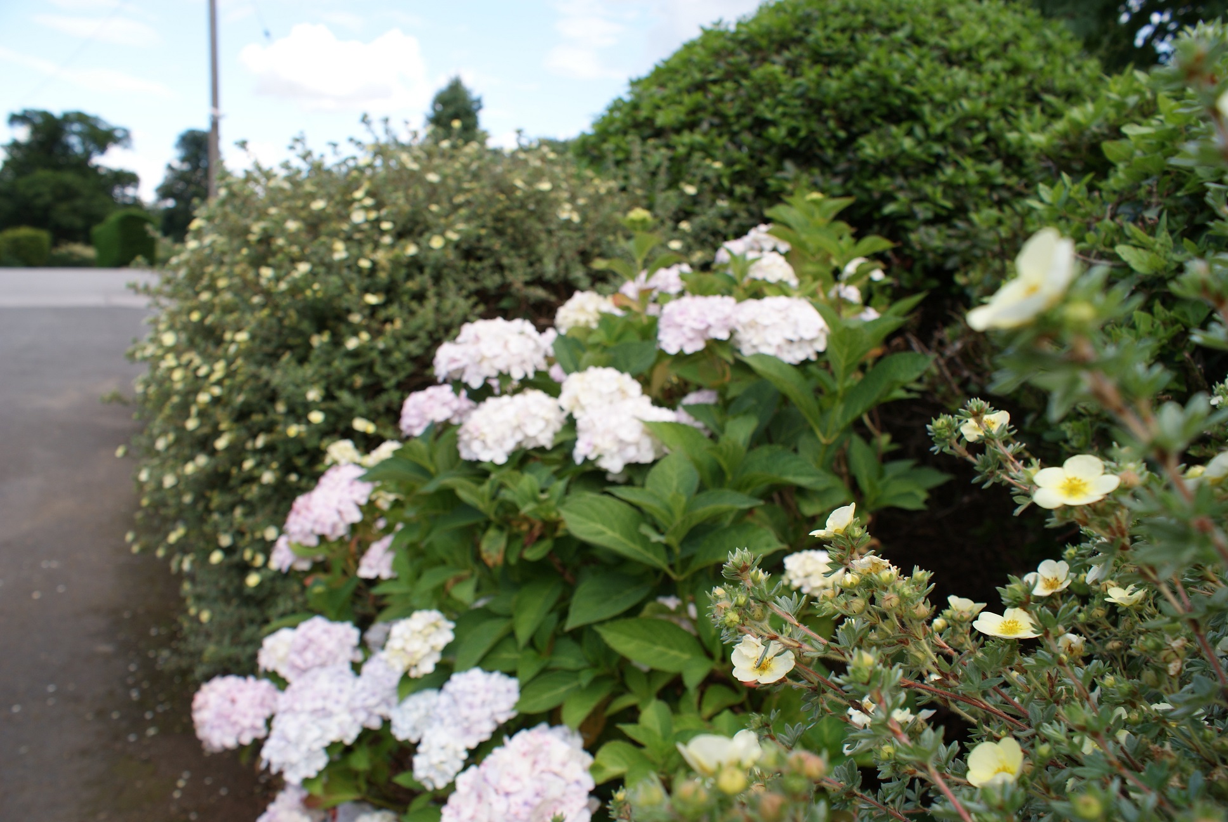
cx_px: 614
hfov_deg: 67.3
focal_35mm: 27
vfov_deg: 48.0
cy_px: 411
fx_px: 922
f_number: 5.6
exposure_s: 1/160
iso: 100
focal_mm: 18
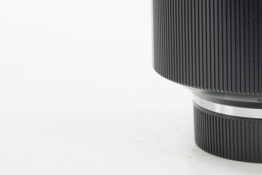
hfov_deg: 9.5
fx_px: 1563
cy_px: -29
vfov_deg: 6.3
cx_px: 278
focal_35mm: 215
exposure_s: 1/1.25
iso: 200
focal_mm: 90
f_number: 14
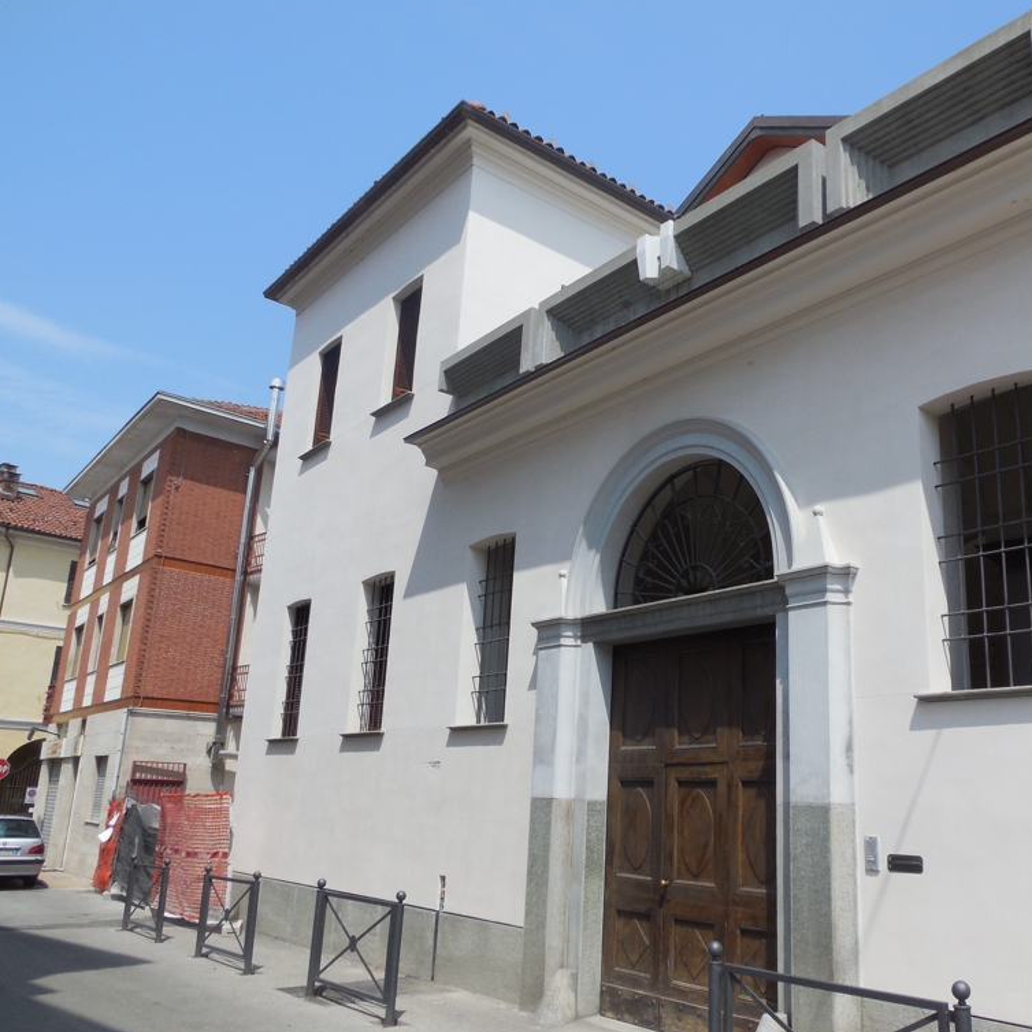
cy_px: 516
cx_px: 646
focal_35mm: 30
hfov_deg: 53.4
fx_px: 1012
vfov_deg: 54.0
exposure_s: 1/2000
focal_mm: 4.5
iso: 125
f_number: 3.1
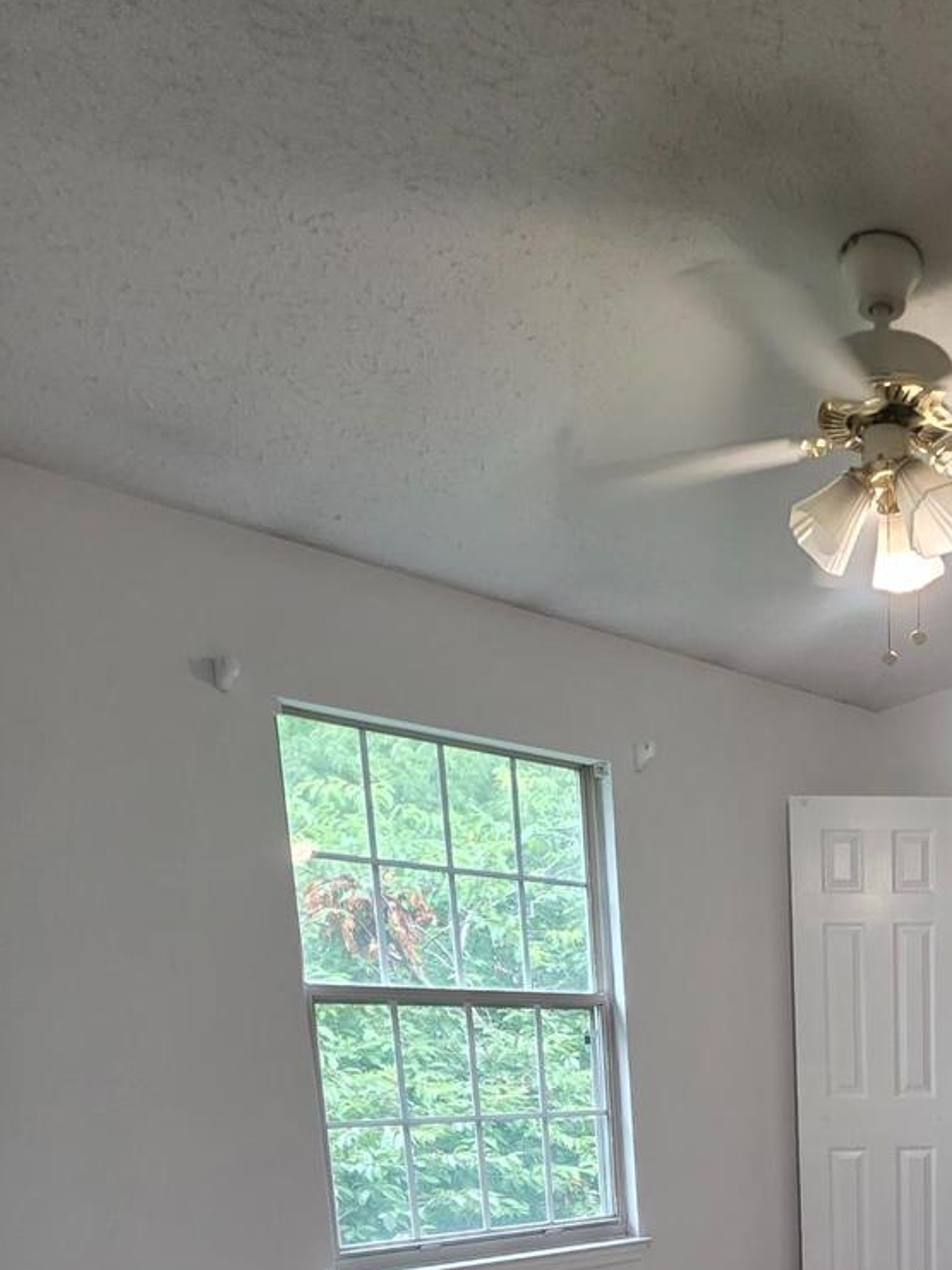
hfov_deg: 44.5
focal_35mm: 27
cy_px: 1239
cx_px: 930
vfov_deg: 53.1
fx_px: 990
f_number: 1.9
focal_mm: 2.2
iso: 160
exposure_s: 1/60
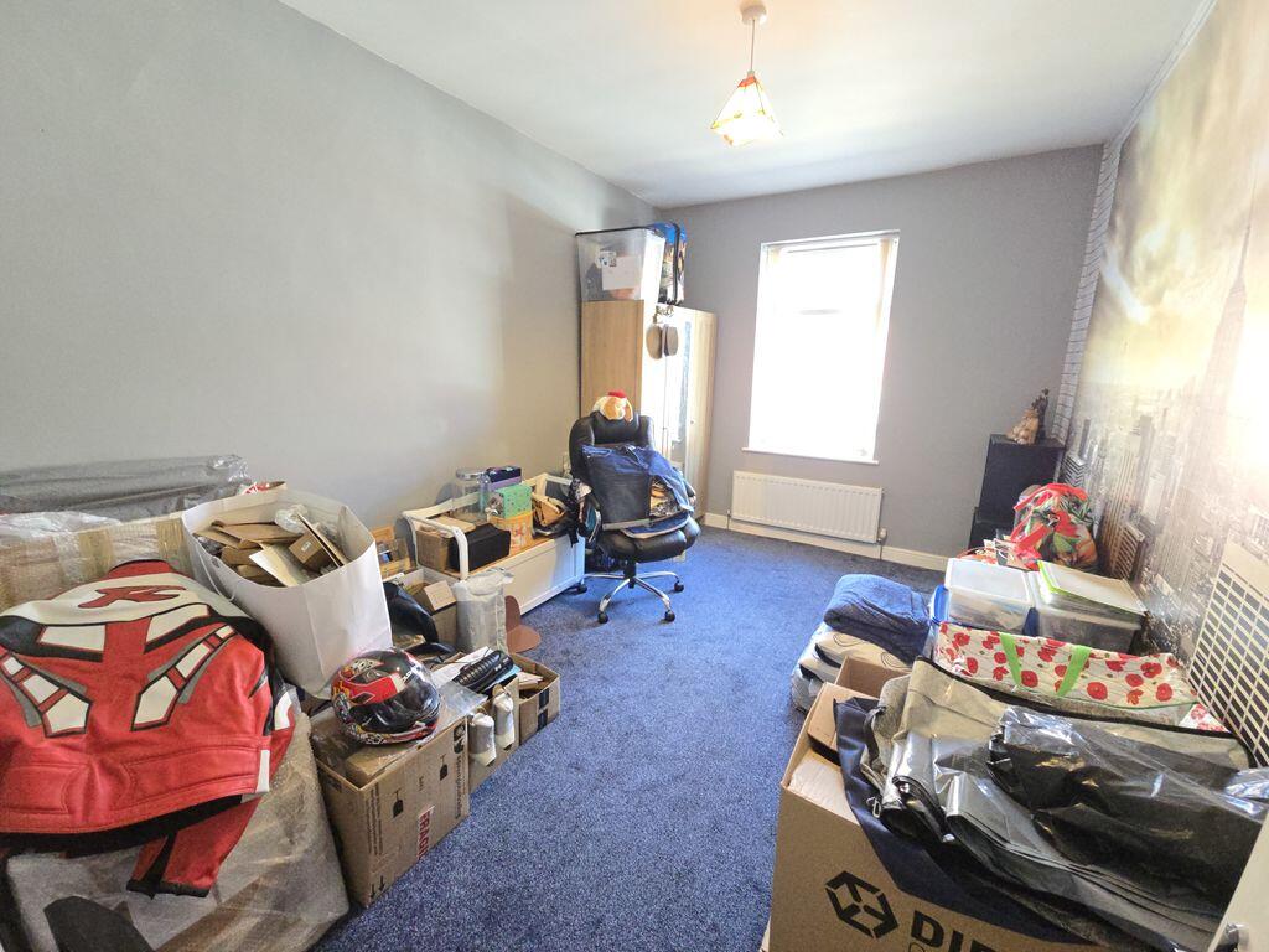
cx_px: 634
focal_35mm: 13
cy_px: 476
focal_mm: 2.2
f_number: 2.2
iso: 320
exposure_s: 1/50
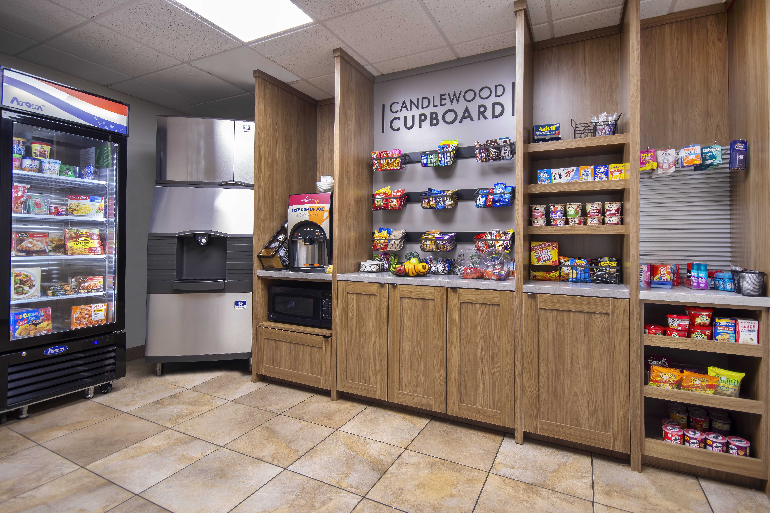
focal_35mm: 18
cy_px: 256
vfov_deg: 67.4
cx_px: 385
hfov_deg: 90.0
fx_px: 385
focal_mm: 12
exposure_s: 1/5
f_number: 7.1
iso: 250
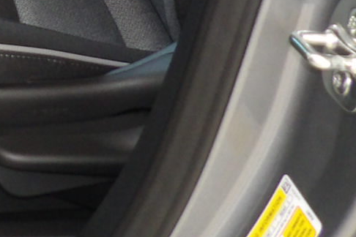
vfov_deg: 9.2
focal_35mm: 133
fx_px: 1315
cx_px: -300
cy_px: -342
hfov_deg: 13.7
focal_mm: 4.3
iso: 200
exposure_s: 1/33
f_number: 3.2
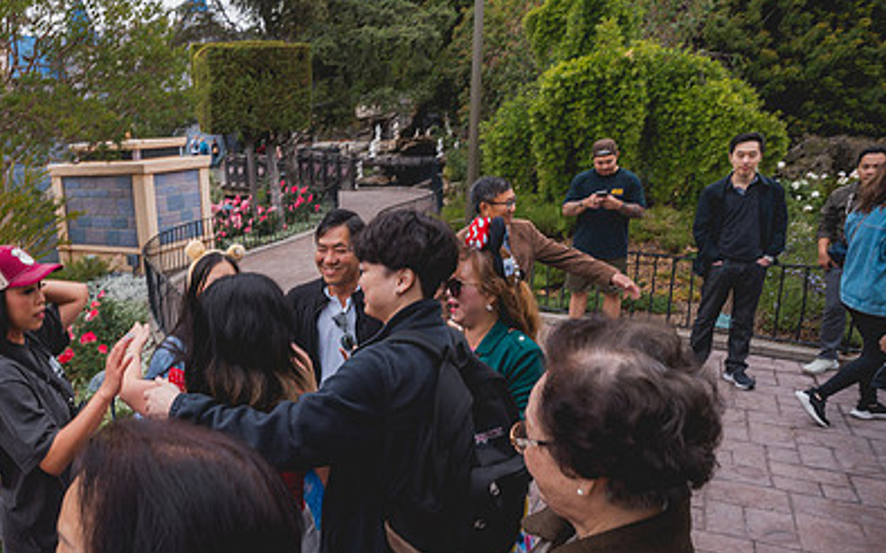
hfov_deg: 65.5
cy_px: 318
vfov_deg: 45.8
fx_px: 652
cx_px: 256
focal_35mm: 27
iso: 125
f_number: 5.6
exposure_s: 1/60
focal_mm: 18
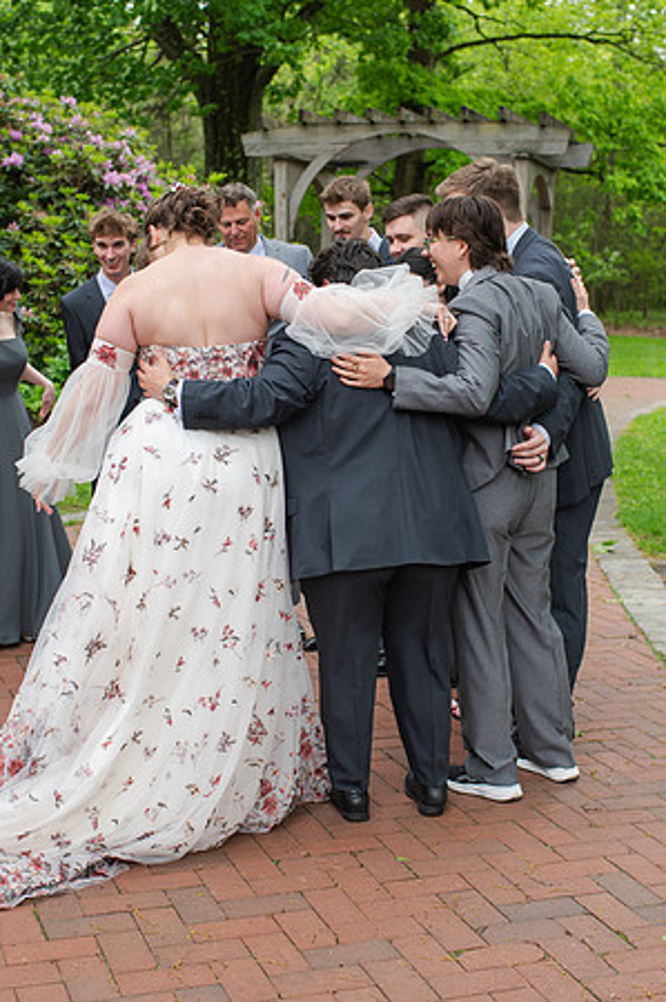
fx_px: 1462
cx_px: 322
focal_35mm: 53
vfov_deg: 37.8
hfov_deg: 25.7
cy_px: 501
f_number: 3.5
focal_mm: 35
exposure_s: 1/250
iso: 100
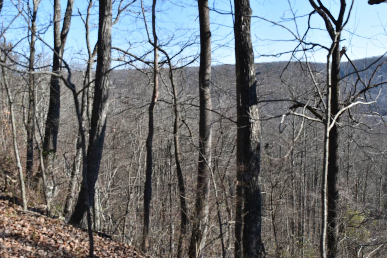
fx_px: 419
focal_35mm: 39
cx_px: 194
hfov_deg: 49.6
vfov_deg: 34.2
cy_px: 129
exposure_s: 1/250
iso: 200
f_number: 8
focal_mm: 26
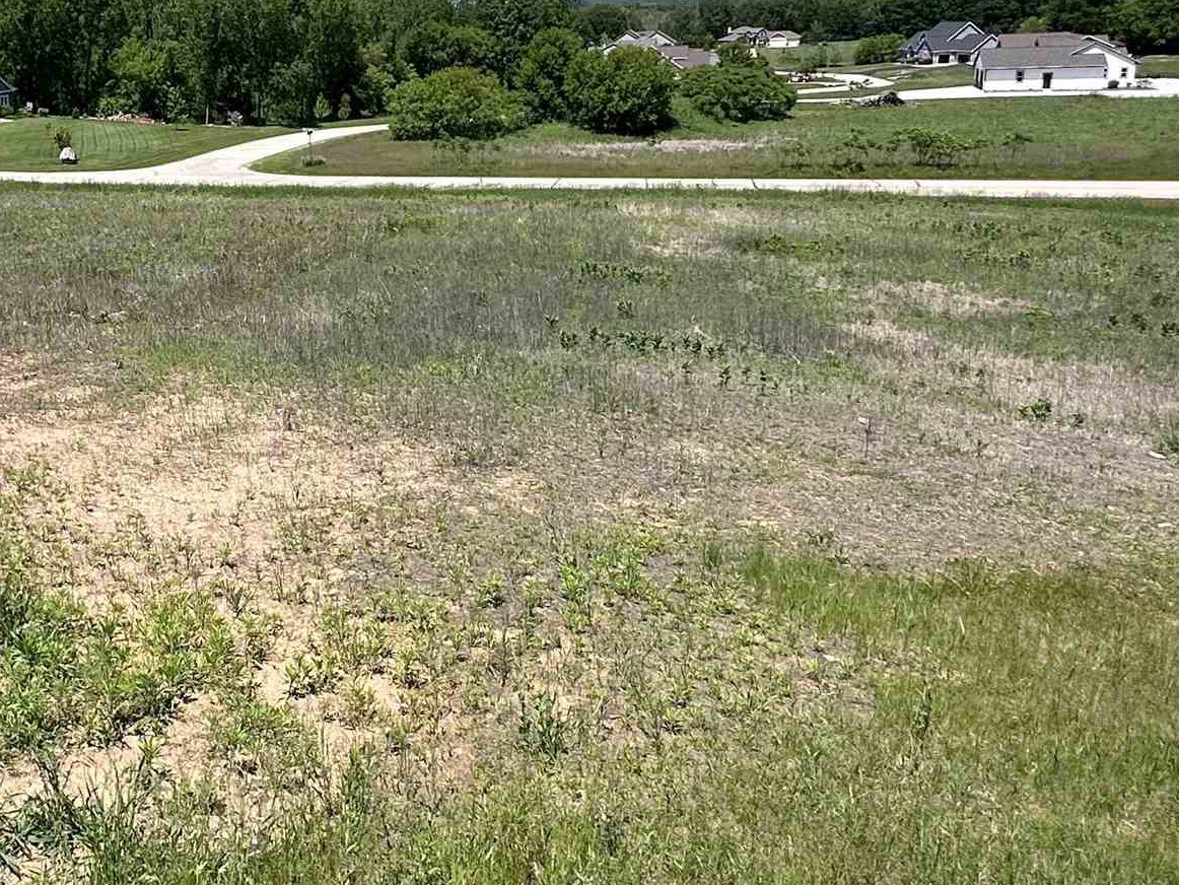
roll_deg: +3.3
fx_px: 1260
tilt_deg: -13.5
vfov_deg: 38.3
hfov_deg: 46.6
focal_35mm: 37
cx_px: 186
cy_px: 305
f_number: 2.2
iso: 50
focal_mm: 2.22
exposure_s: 1/2053
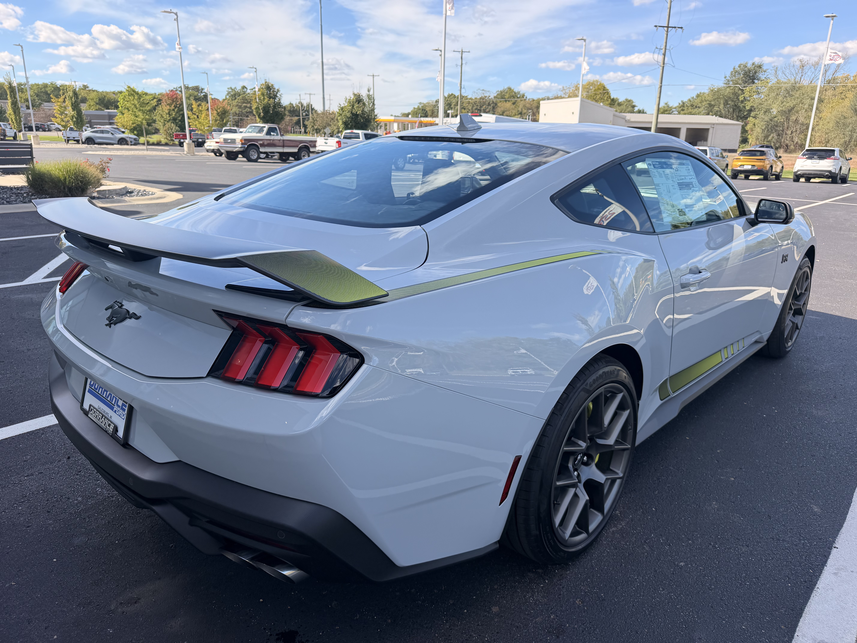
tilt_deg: -17.7
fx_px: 594
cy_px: 322
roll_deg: -2.1
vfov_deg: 56.8
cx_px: 428
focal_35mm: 24
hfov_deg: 71.6
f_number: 1.78
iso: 100
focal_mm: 6.76
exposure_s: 1/1949
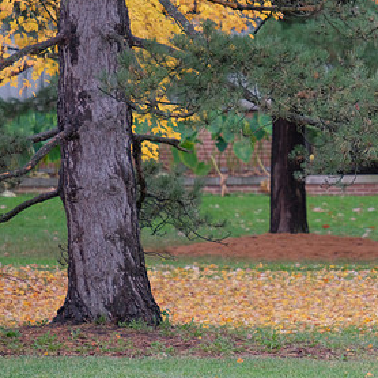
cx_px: 366
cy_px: 188
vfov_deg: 3.3
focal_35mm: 532
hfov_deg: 3.3
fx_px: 6573
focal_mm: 200
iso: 1000
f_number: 5.6
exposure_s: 1/320
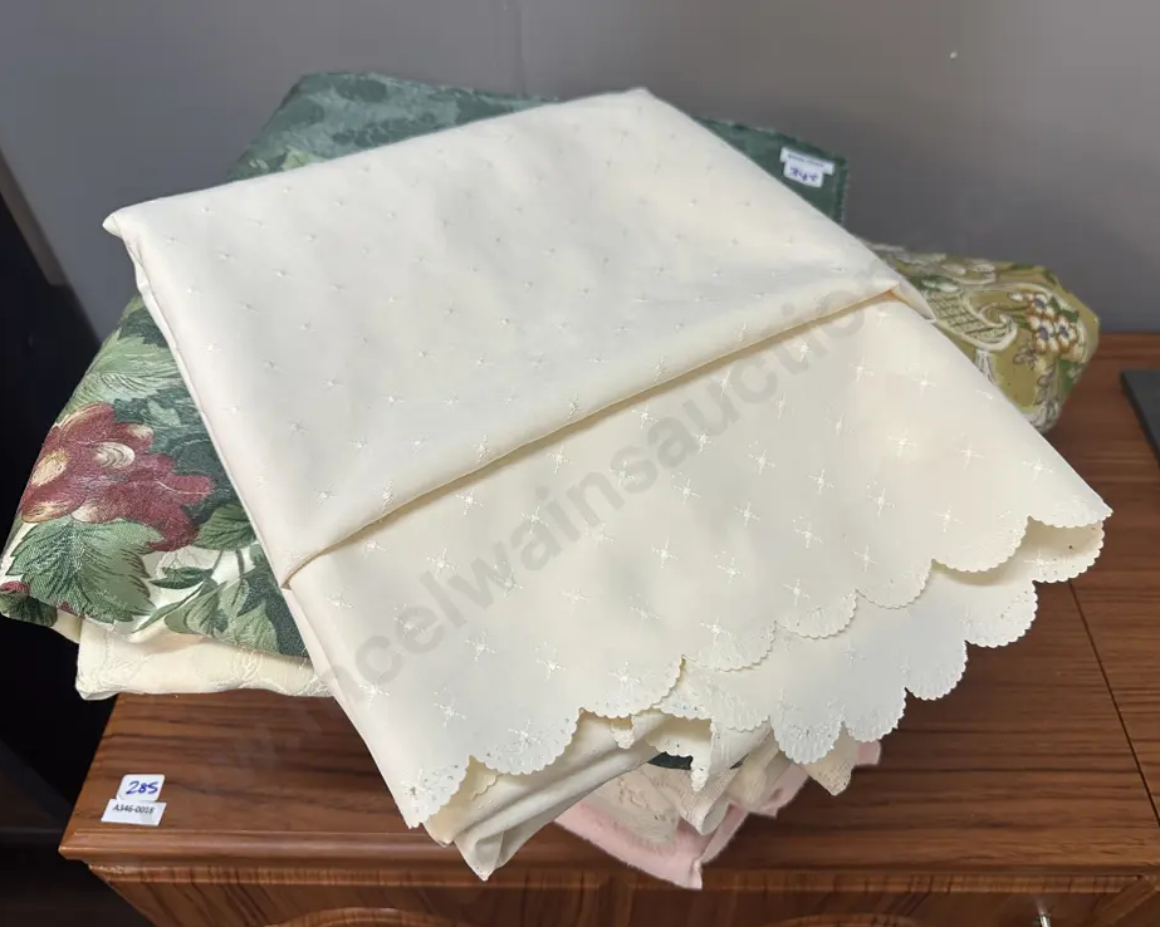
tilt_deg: -48.5
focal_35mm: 26
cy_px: 479
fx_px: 892
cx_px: 620
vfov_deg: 54.9
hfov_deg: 66.0
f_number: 1.78
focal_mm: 6.86
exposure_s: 1/100
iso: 200
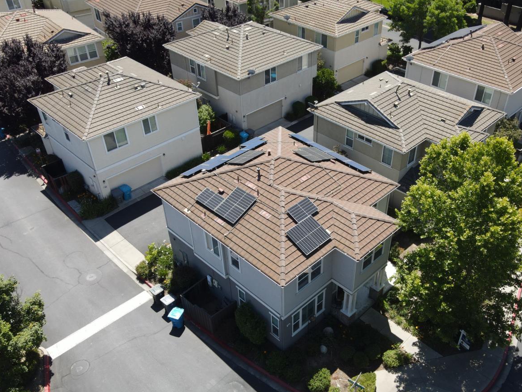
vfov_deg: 45.4
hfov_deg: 58.1
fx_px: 468
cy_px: 215
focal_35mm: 31
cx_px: 300
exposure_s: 1/350
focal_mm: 4.5
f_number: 2.8
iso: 100
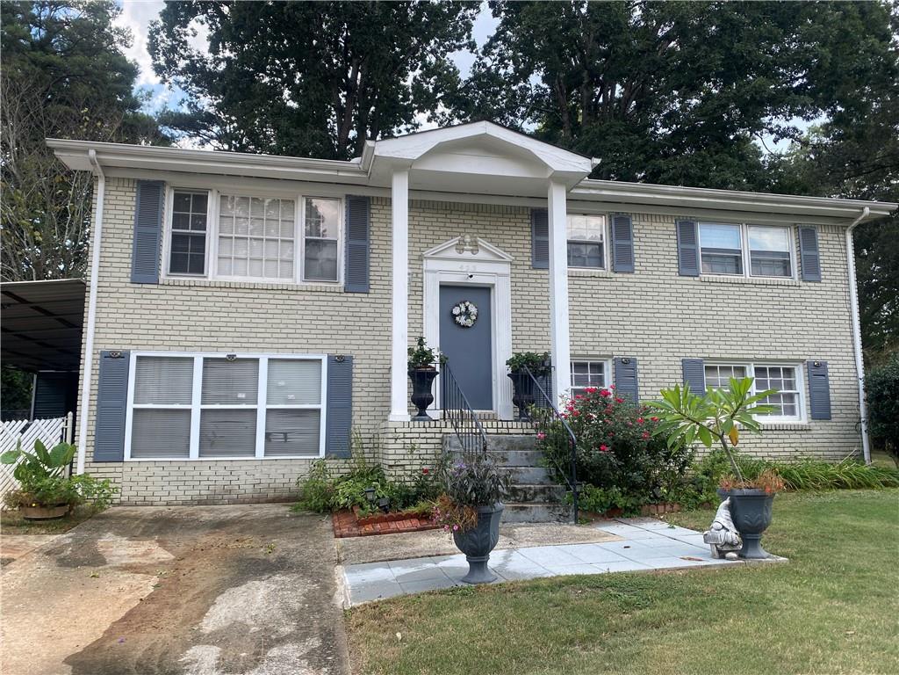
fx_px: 675
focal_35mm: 26
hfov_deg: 67.3
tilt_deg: +8.1
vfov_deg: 53.1
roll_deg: +0.4
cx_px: 450
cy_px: 338
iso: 32
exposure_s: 1/640
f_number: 1.8
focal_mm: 4.25
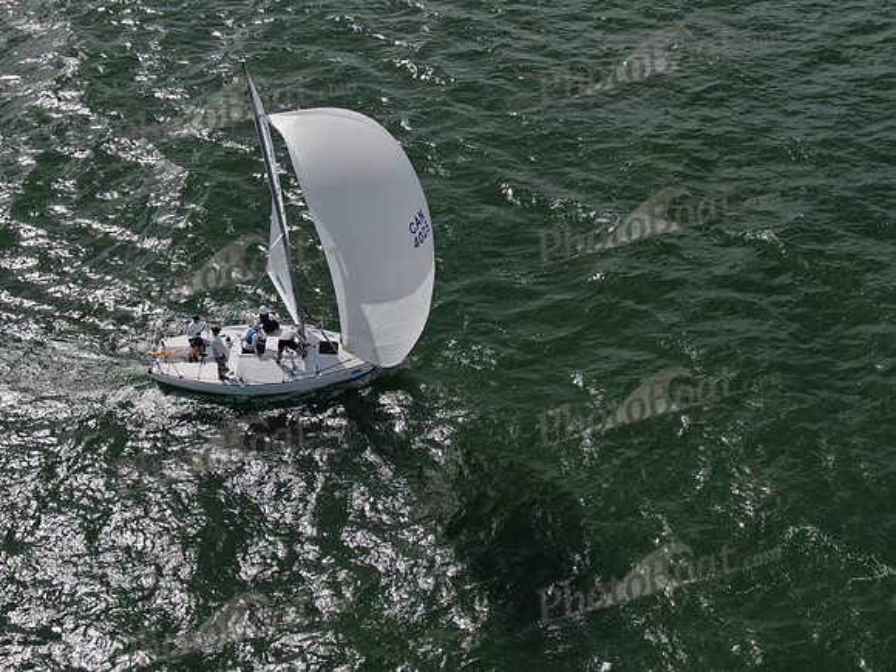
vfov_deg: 30.3
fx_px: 1242
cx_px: 448
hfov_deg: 39.7
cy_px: 336
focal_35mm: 48
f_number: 3.8
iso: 100
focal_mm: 8.6
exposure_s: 1/1600
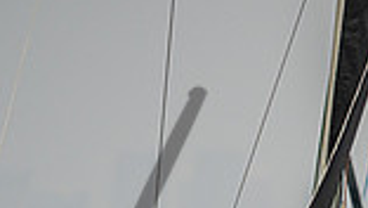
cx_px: 294
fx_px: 16824
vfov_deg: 0.7
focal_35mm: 1723
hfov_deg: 1.3
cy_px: 393
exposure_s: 1/4000
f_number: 5.6
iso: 360
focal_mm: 400
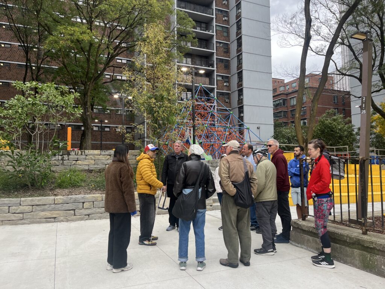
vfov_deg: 53.1
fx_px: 289
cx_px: 192
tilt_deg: +7.1
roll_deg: +0.6
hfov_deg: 67.3
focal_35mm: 26
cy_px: 144
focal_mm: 5.1
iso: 50
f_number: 1.6
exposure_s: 1/534
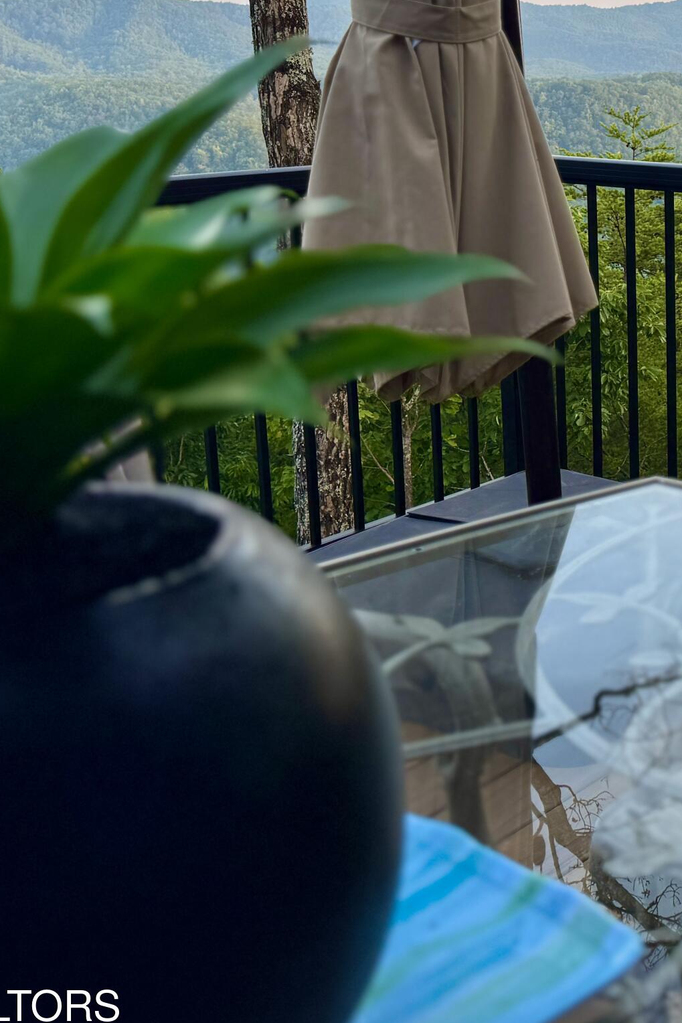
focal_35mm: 49
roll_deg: -0.6
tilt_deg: -11.6
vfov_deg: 39.7
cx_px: 806
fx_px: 1392
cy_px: 322
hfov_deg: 25.0
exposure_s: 1/1026
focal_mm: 6.76
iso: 80
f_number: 1.78
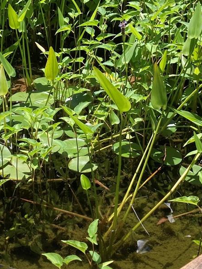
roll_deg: -2.3
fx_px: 560
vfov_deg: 26.9
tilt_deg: -26.4
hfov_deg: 20.3
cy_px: 88
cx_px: 55
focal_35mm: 72
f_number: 1.8
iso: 20
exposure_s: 1/1000
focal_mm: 3.99
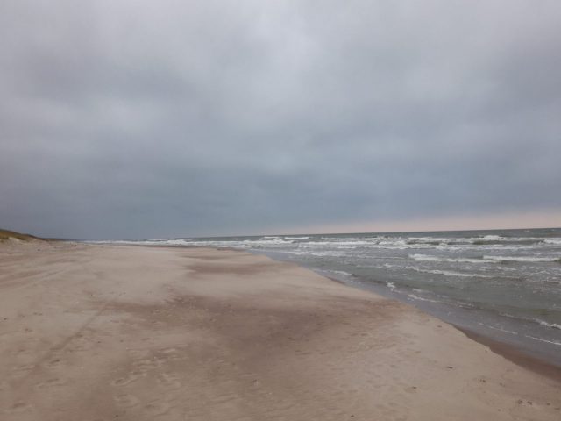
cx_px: 280
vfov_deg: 49.7
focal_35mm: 28
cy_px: 210
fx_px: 454
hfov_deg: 63.4
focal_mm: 3.7
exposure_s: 1/143
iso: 40
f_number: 1.9
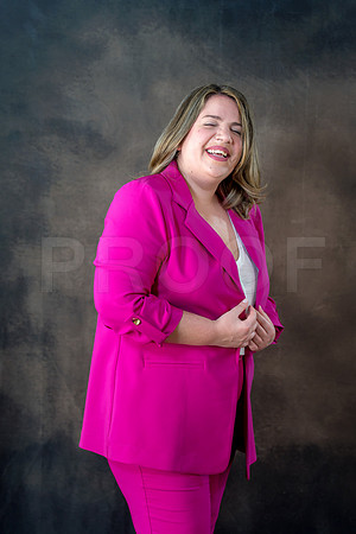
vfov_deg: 19.5
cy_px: 267
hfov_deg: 13.0
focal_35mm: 105
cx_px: 178
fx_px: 1557
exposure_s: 1/100
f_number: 4.5
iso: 400
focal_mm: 105
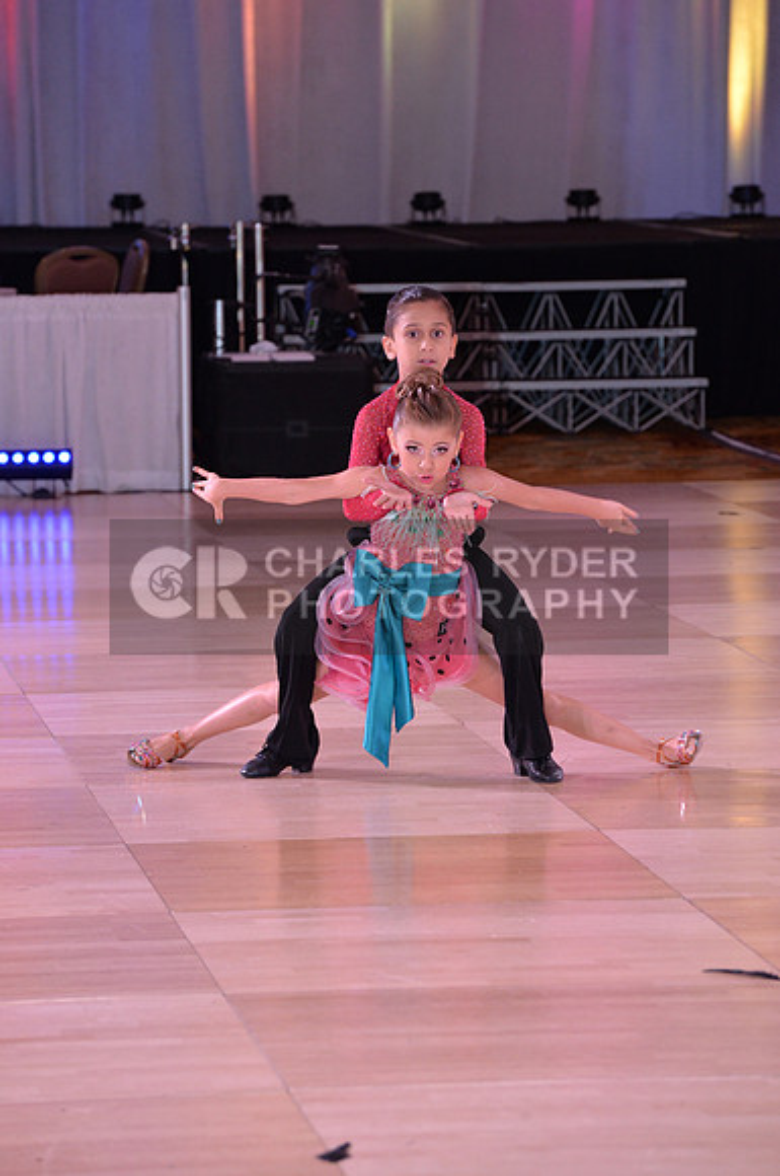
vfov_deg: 11.1
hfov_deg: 7.4
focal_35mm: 185
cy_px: 588
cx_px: 390
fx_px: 6030
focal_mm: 185
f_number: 6.3
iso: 2000
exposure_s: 1/250
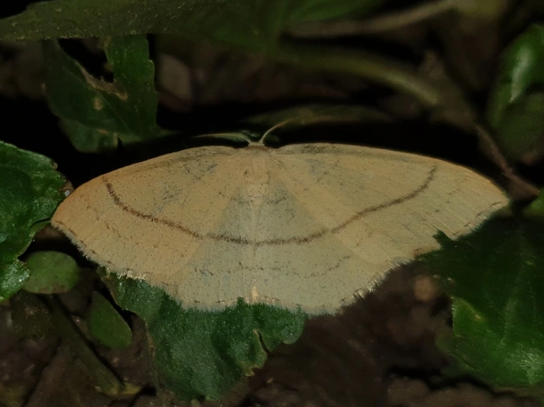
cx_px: 252
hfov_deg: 63.4
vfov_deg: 49.7
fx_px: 440
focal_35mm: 28
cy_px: 200
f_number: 1.5
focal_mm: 4.3
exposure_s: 1/1686
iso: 50
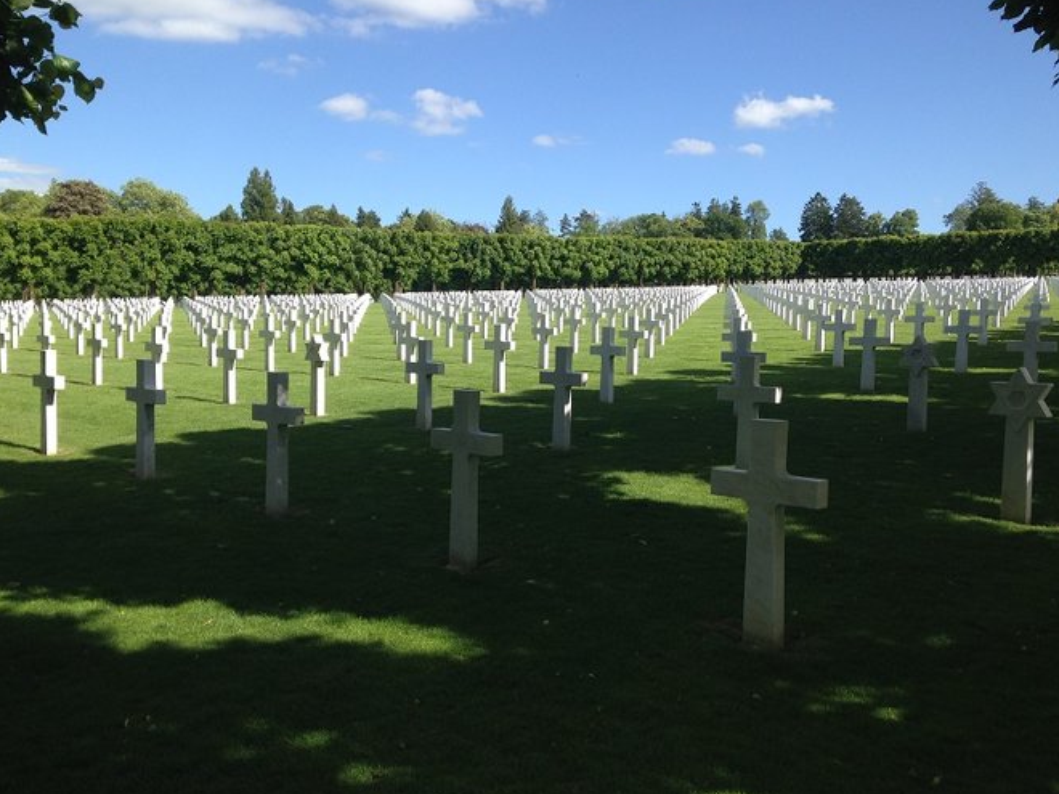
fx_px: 1071
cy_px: 403
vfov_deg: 40.7
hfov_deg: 52.6
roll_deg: -1.0
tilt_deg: -3.3
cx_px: 533
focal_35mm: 35
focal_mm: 4.12
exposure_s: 1/968
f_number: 2.4
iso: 50
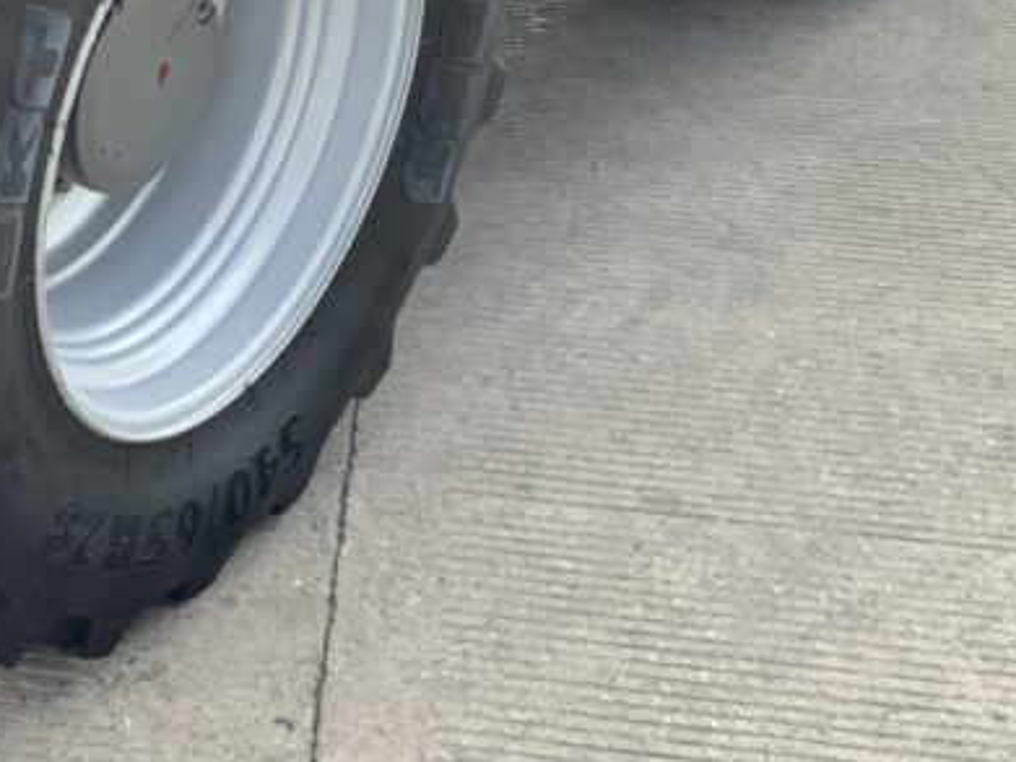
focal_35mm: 76
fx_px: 2230
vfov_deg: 19.0
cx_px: 68
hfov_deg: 24.8
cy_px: 78
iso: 16
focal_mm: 3
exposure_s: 1/249
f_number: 1.8
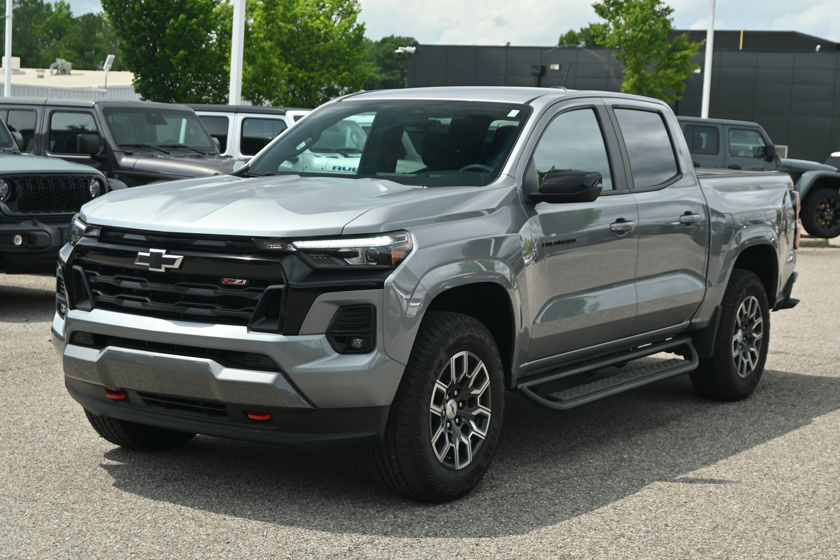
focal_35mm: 63
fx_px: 1470
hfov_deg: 31.9
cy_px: 280
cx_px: 420
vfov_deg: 21.6
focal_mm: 42
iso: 100
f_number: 5.6
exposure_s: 1/250
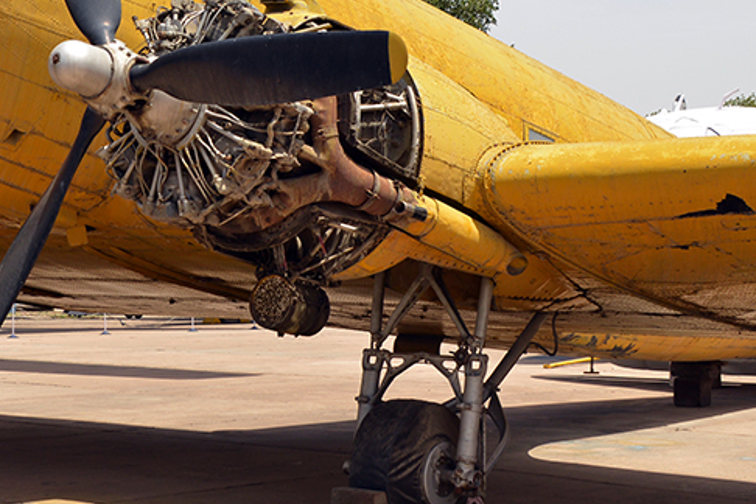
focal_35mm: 84
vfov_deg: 16.1
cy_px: 47
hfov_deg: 24.0
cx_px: 222
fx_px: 1764
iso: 320
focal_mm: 34
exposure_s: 1/400
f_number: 8
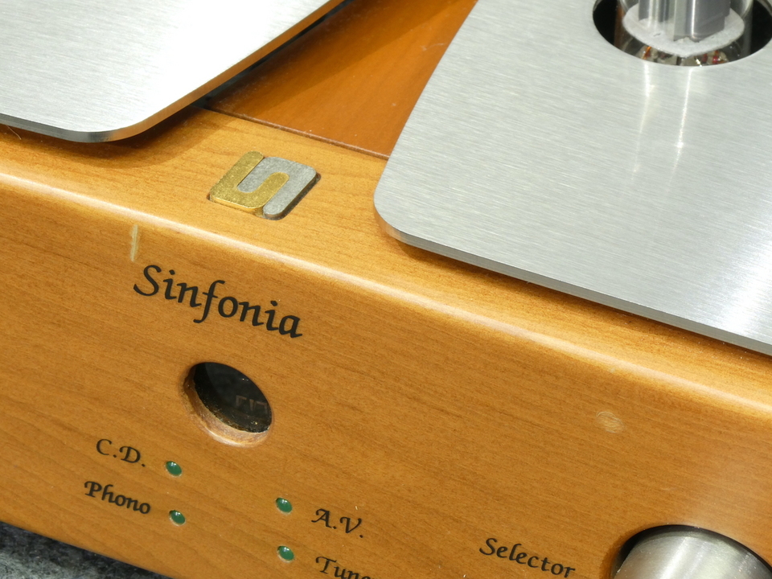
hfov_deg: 13.1
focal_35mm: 151
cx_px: 386
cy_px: 290
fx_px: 3368
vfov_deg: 9.8
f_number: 8
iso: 200
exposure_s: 1/1.3
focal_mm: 27.1
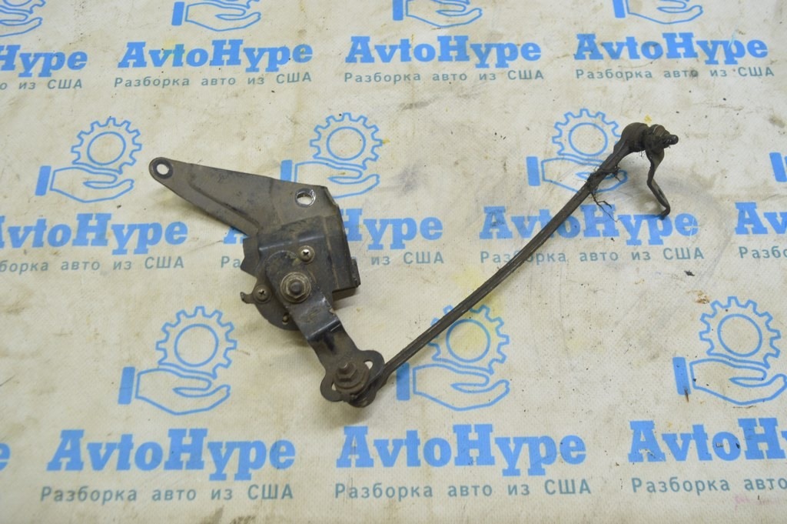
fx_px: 655
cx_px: 394
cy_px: 262
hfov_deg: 62.0
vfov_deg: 43.5
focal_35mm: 30
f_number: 5.6
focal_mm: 20
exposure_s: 1/20
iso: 400
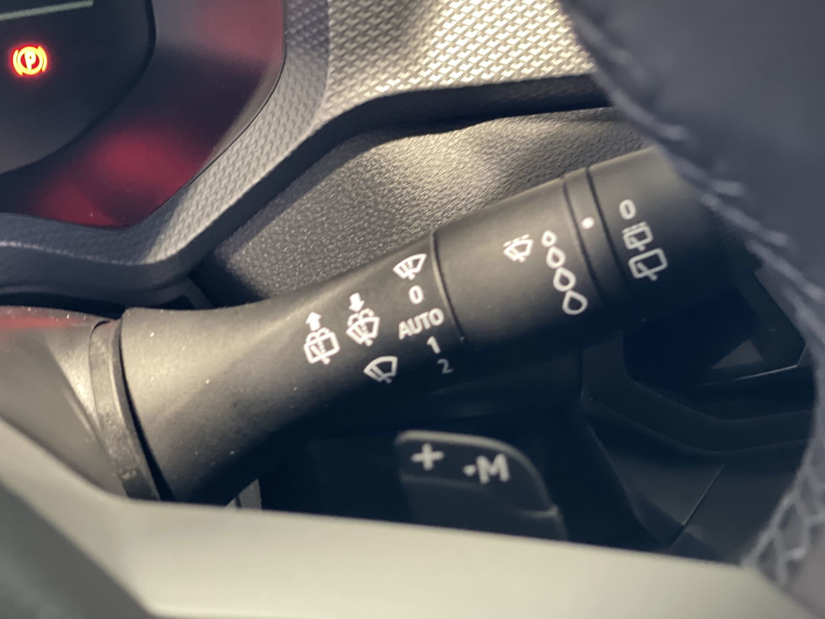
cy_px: 310
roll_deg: -2.1
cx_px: 412
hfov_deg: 30.3
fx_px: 1525
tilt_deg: -35.0
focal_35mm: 64
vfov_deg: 22.9
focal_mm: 7.5
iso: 500
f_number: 2.2
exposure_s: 1/20
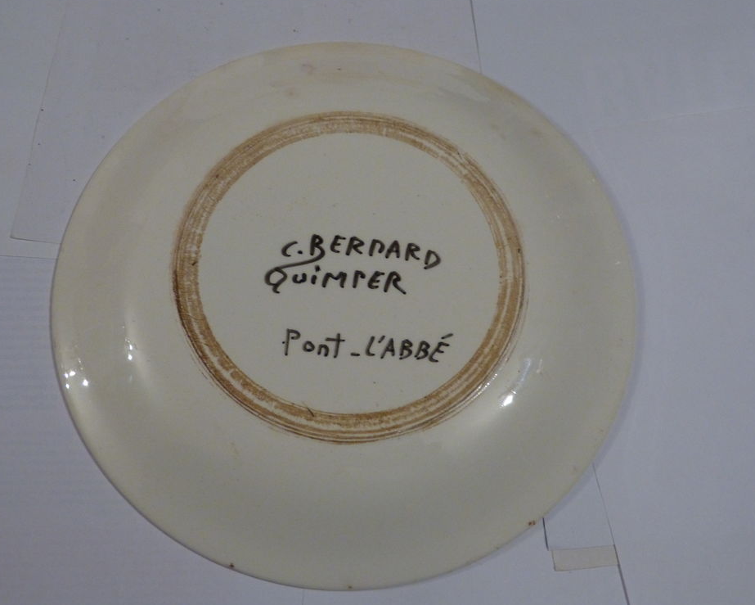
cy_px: 301
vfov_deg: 40.2
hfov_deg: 49.1
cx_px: 389
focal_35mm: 37
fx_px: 827
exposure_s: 1/20
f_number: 3
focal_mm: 6.2
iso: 400
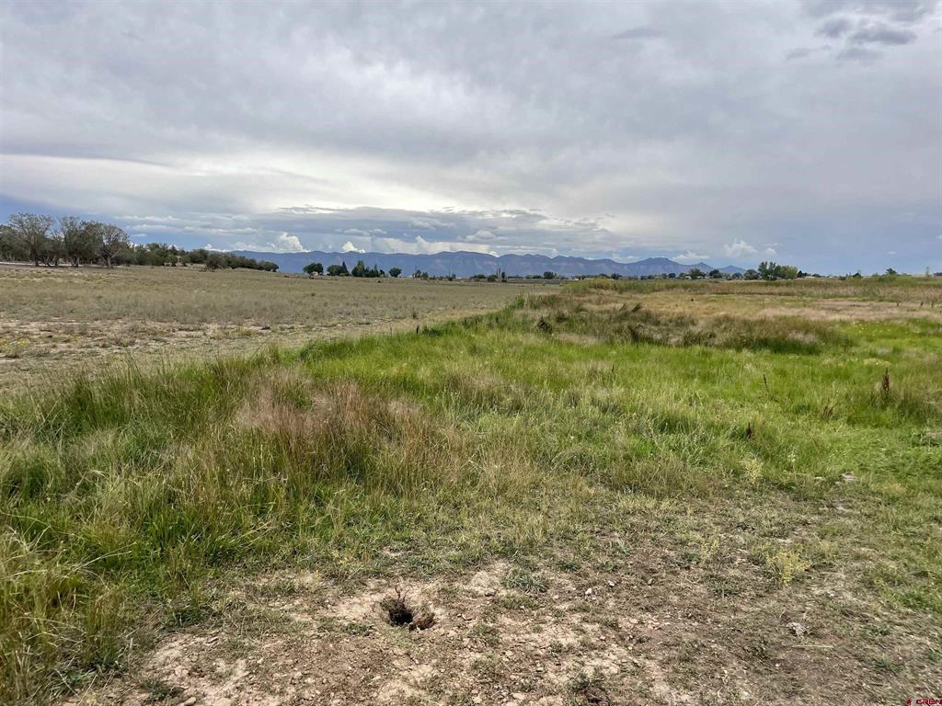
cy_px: 353
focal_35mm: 26
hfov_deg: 67.3
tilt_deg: -6.8
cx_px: 471
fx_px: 708
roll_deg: +0.5
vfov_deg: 53.1
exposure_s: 1/3401
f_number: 1.6
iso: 32
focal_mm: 4.2
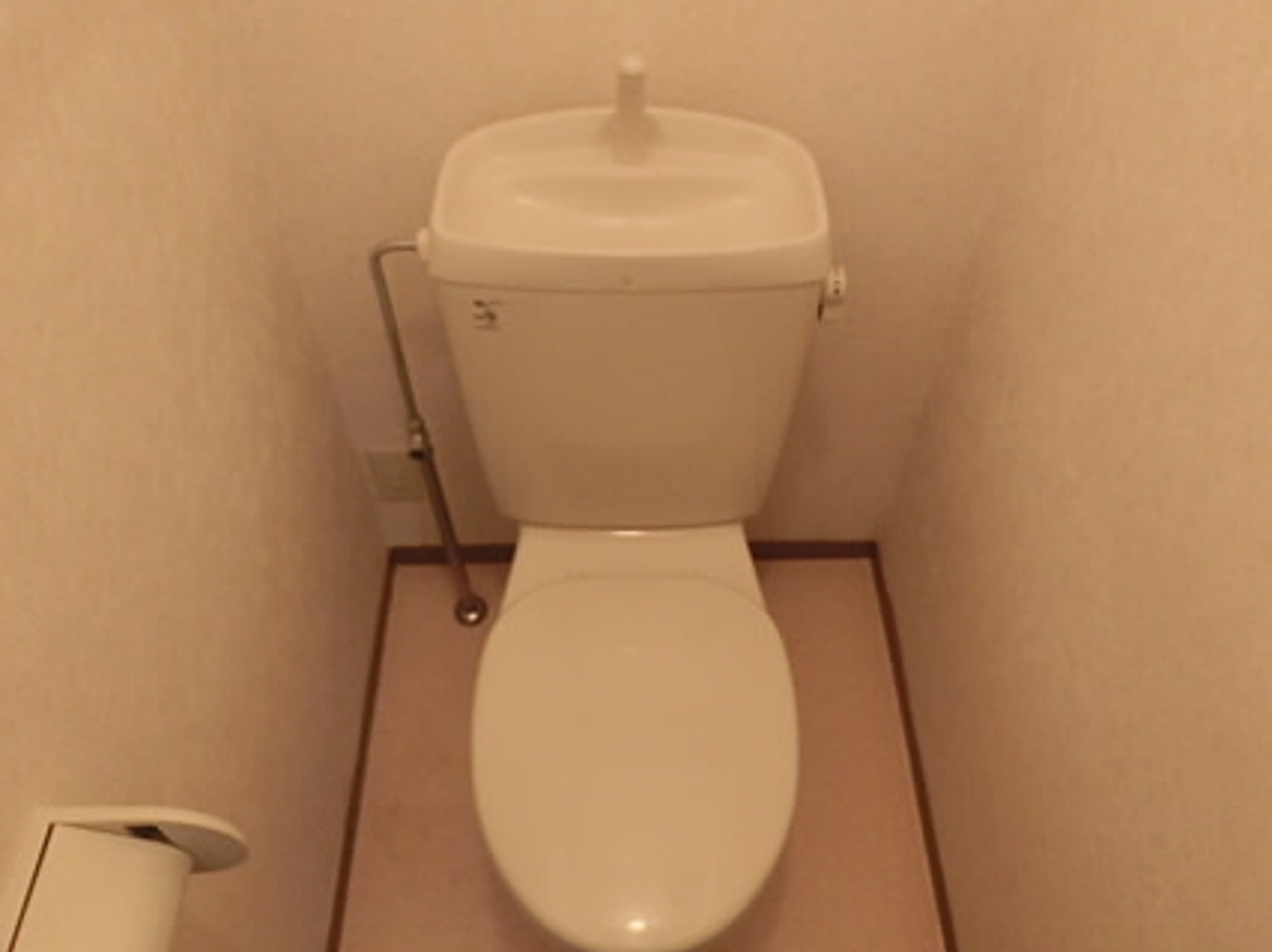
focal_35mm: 27
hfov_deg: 65.3
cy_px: 509
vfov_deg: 51.3
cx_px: 654
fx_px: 992
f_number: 3.5
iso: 400
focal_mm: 4.5
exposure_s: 1/30
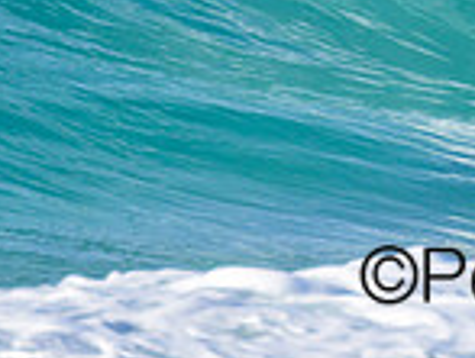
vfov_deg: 0.5
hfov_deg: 0.6
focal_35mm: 3147
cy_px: -269
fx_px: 43289
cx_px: 624
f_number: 11
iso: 1250
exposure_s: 1/2000
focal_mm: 800
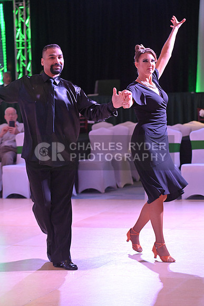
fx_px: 934
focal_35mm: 110
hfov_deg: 12.5
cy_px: 153
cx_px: 102
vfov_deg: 18.6
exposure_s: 1/400
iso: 5000
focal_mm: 110
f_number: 5
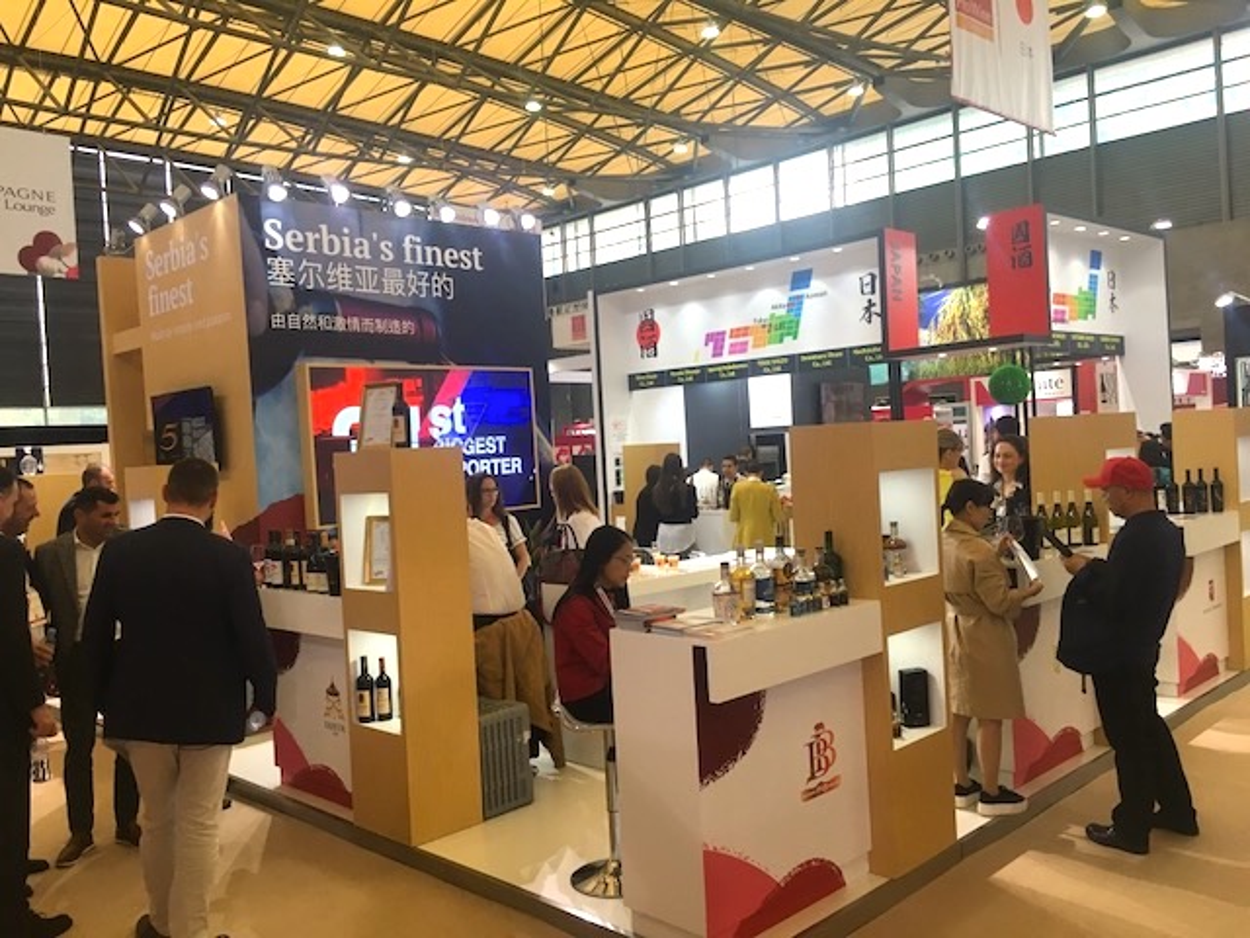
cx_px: 625
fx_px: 1047
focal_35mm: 29
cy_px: 469
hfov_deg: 61.7
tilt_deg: -1.3
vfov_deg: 48.2
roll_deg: +4.1
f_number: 2.2
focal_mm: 4.15
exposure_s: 1/33
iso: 25
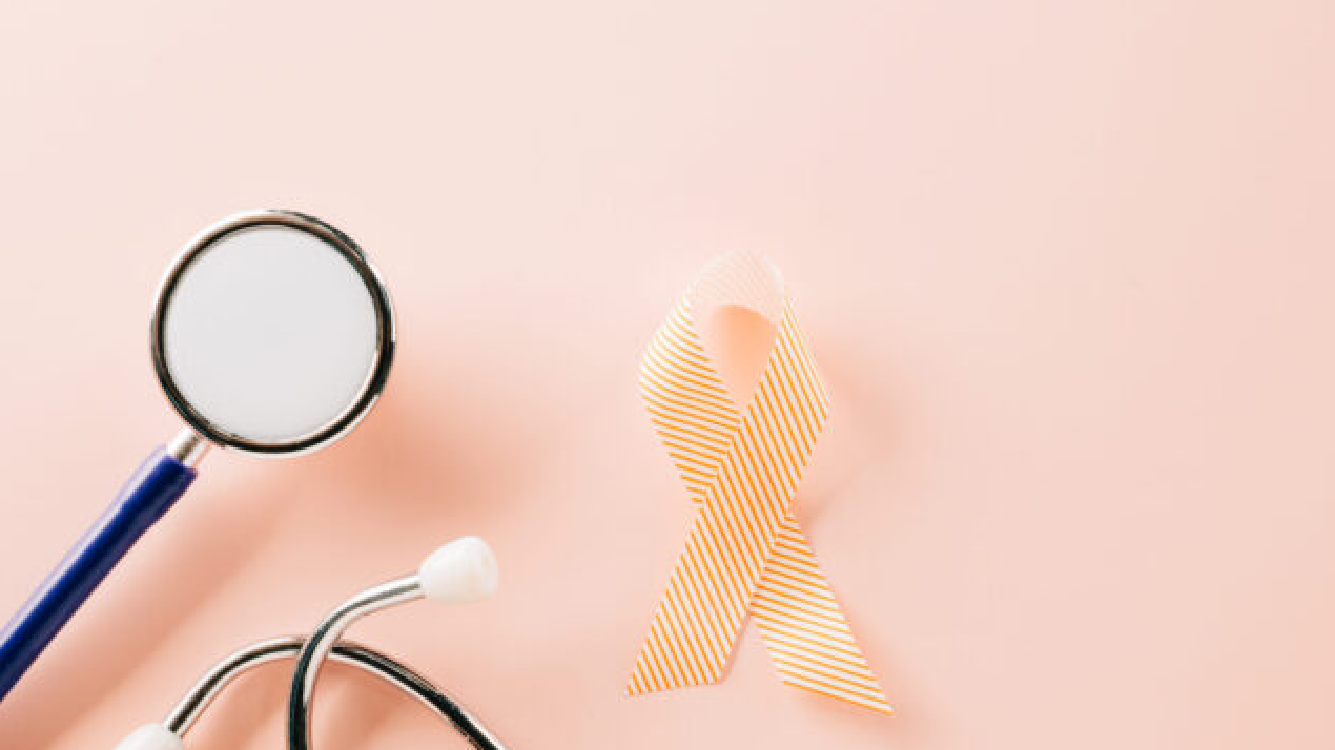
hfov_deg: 27.8
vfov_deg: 15.8
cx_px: 767
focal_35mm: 76
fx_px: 2690
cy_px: 517
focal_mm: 60
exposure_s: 1/60
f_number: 11
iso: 1000
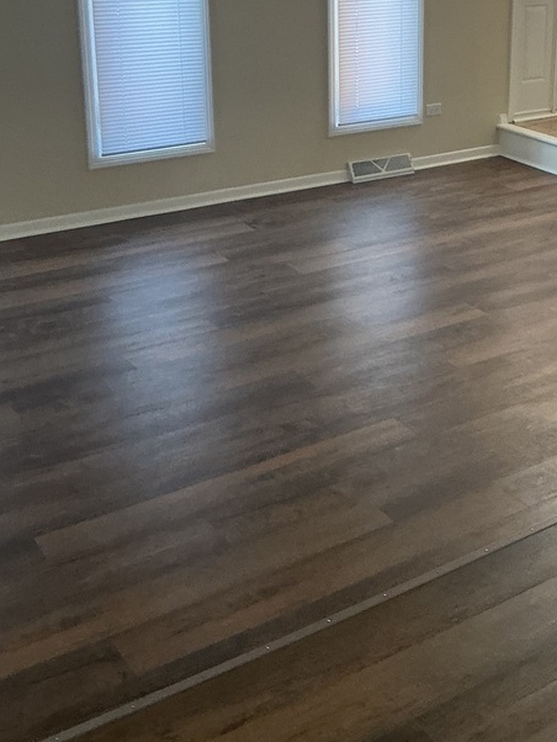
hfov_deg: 27.3
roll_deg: -0.9
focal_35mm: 52
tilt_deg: -14.9
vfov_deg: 35.8
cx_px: 477
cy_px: 165
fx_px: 1115
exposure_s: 1/60
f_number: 1.8
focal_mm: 3
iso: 125
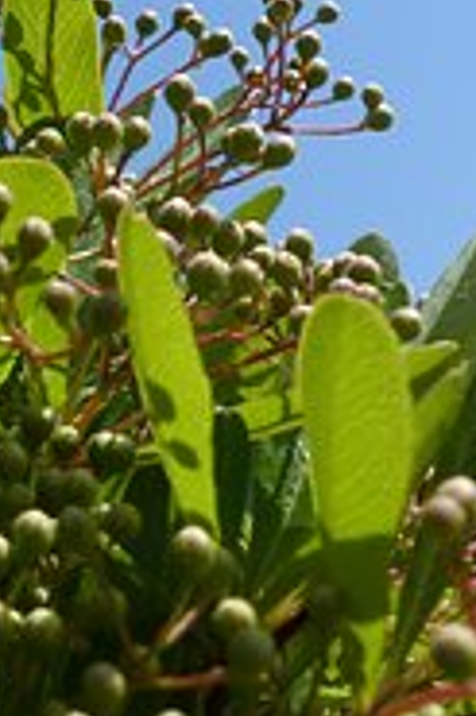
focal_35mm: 72
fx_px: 1431
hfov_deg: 18.2
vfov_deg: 26.5
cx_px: -50
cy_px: -8
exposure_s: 1/1600
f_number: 3.2
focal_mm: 4.5
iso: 100
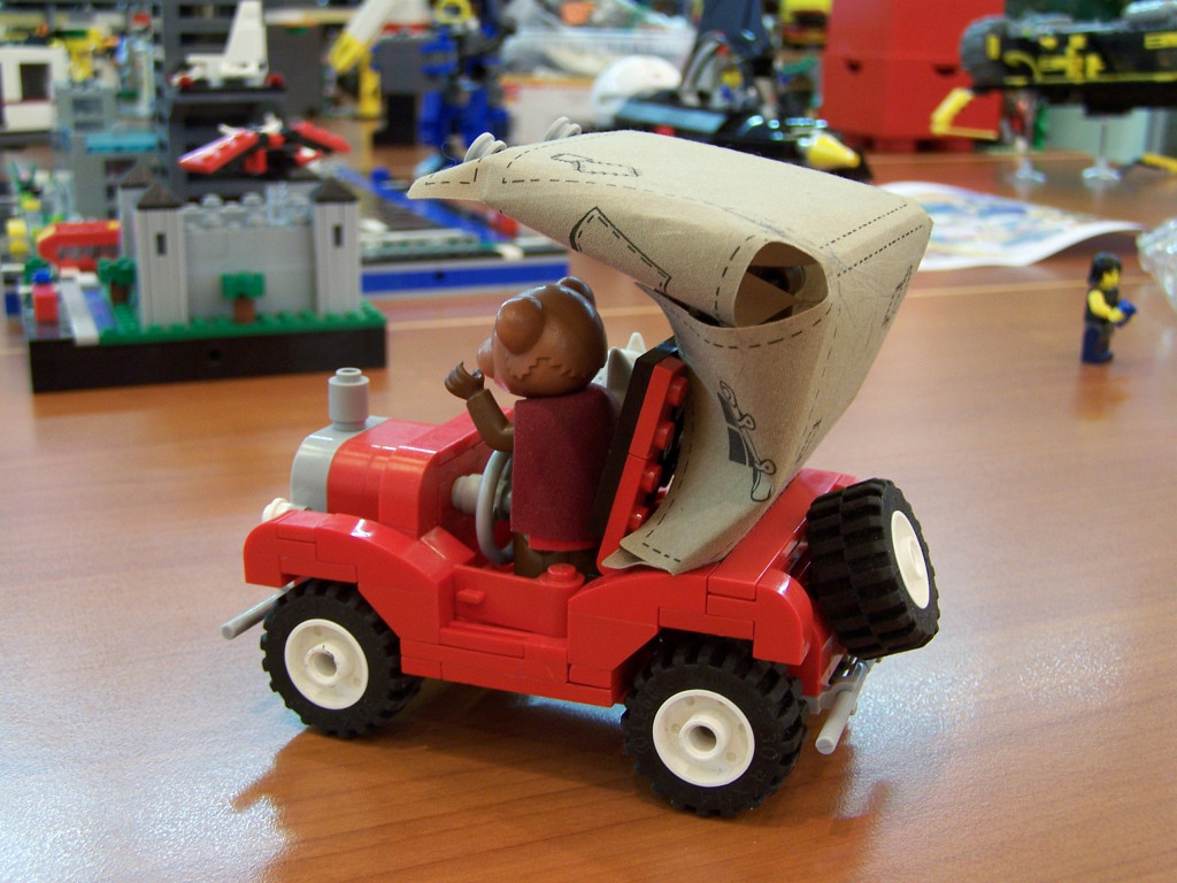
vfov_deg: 33.6
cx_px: 588
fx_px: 1462
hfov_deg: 43.9
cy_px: 442
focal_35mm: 43
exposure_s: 1/3
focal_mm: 7.1
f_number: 2.9
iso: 80
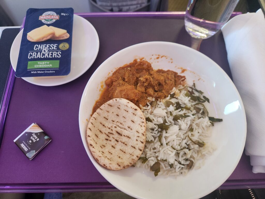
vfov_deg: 58.9
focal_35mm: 23
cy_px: 100
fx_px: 176
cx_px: 132
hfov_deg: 73.9
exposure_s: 1/100
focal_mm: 5.4
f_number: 1.8
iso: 640
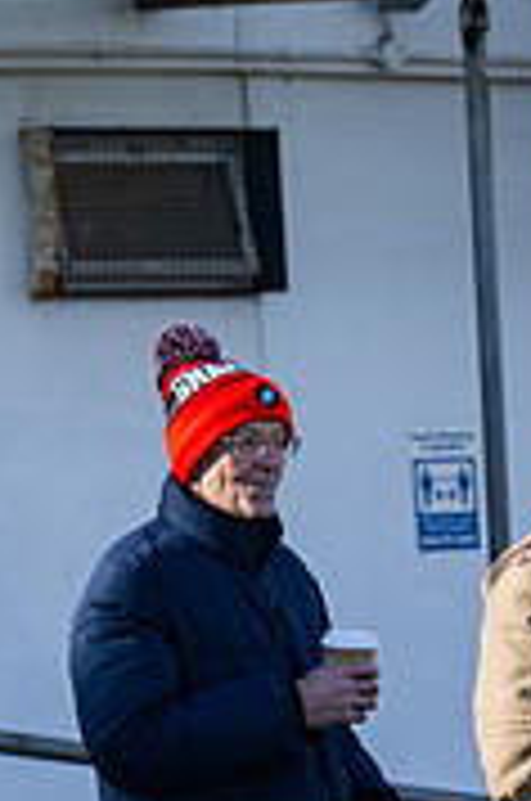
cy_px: 696
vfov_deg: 3.8
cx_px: 1253
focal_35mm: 541
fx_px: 12016
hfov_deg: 2.5
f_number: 4
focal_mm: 81
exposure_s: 1/2500
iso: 400
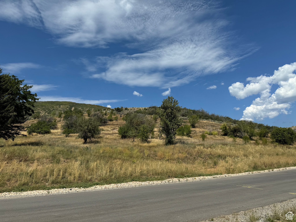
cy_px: 111
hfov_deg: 71.6
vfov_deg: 56.8
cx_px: 148
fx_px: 205
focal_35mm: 24
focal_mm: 6.76
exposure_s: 1/5814
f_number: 1.78
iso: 80
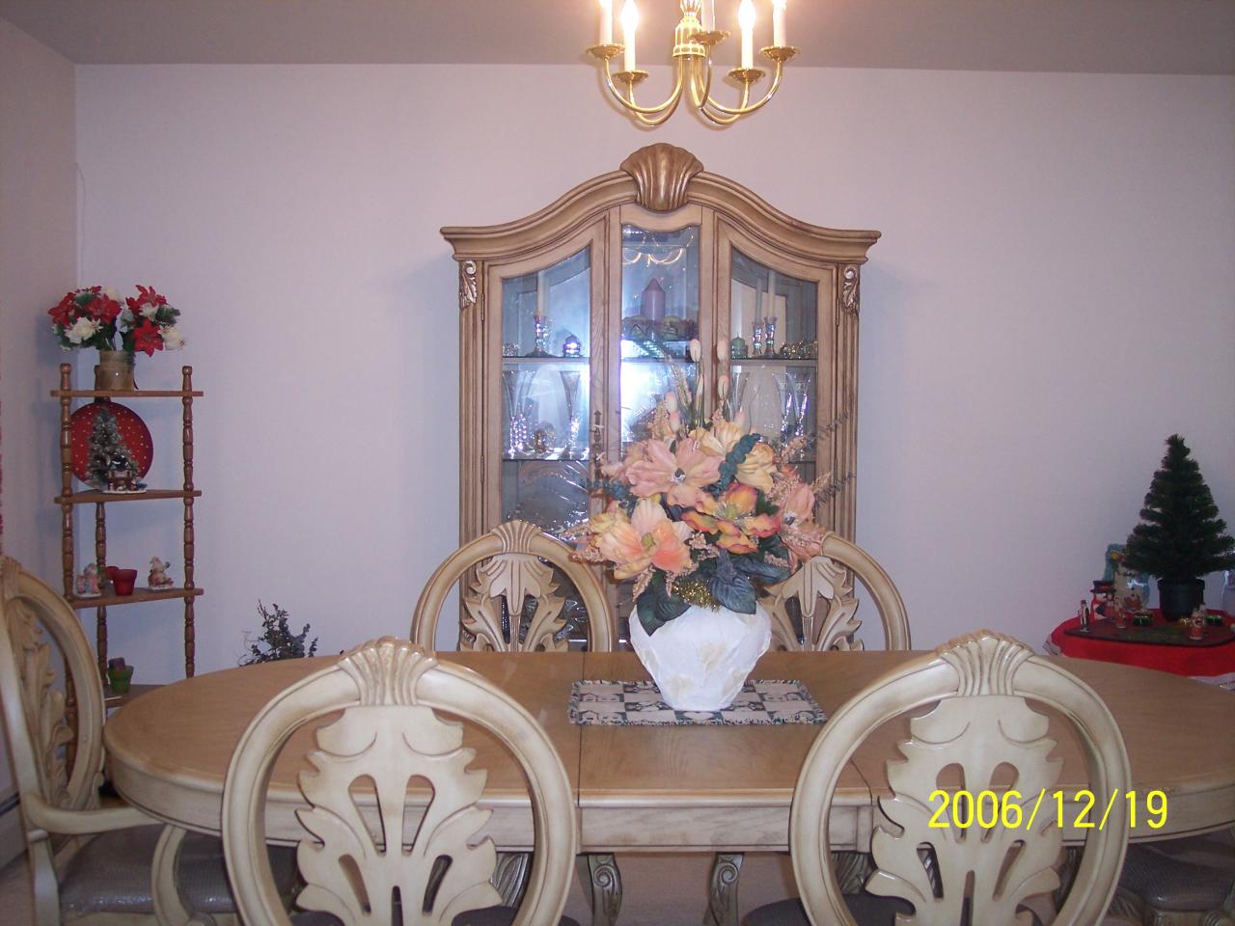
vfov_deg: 36.8
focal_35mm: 39
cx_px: 618
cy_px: 463
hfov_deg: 47.9
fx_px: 1391
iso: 140
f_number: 2.8
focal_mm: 8
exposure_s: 1/60
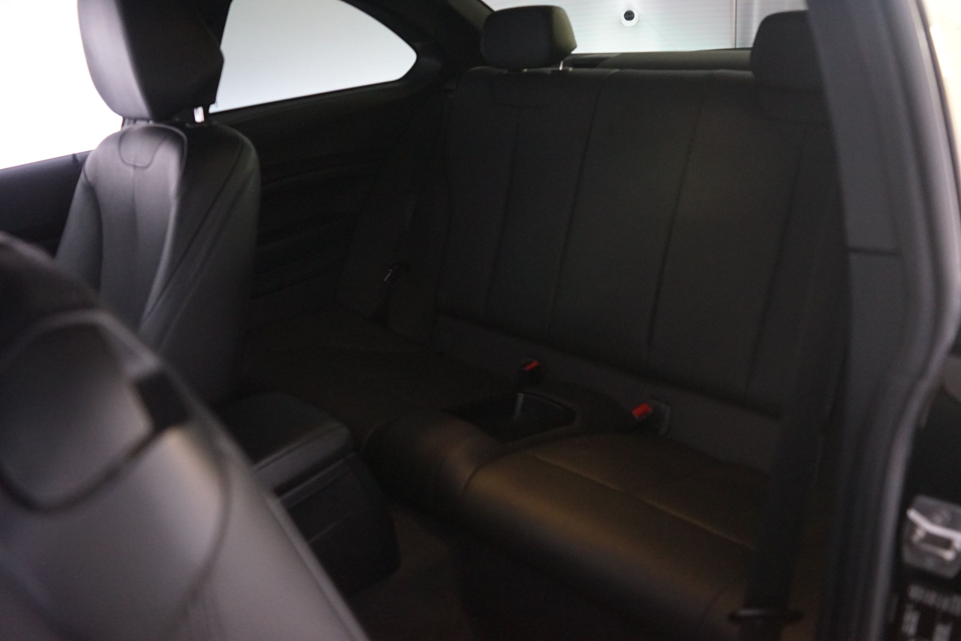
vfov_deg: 38.9
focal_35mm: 34
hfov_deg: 55.8
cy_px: 320
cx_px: 480
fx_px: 908
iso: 4000
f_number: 4.5
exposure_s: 1/10
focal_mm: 34
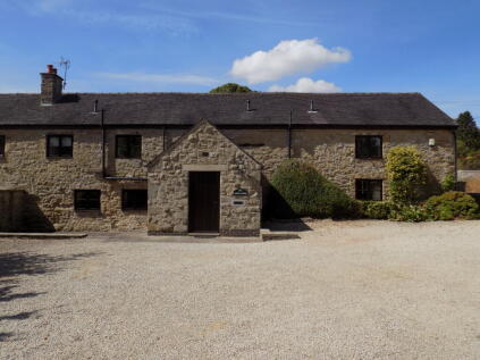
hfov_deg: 65.3
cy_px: 180
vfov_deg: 51.3
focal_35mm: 27
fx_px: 374
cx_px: 240
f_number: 3.2
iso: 80
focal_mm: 4.8
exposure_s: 1/1500
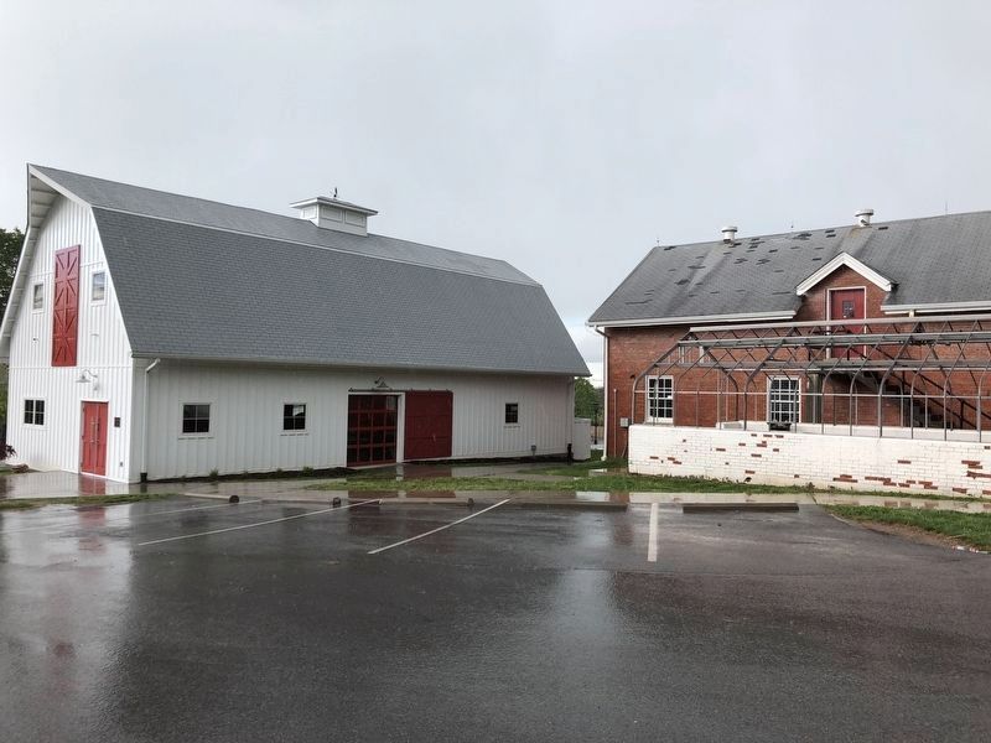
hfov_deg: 63.4
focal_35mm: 28
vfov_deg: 49.7
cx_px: 496
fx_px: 802
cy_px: 372
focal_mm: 4
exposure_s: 1/501
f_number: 1.8
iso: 20
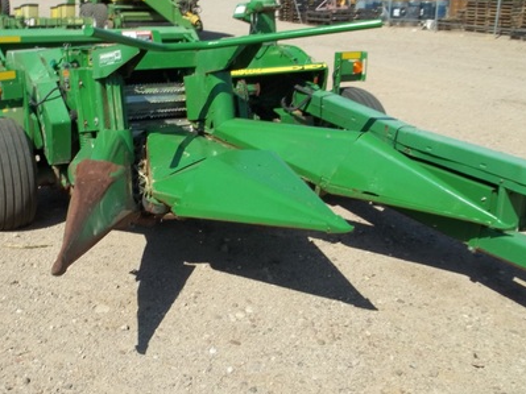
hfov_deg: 41.7
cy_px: 167
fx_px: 684
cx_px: 185
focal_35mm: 45
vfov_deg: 32.1
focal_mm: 5.9
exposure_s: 1/160
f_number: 8
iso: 64
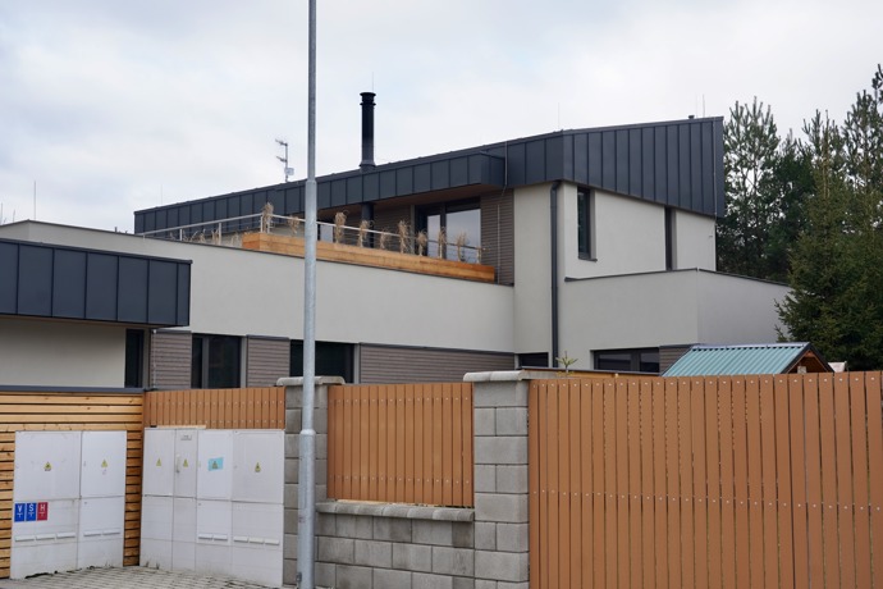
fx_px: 1177
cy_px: 294
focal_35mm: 48
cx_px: 442
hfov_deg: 41.1
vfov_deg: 28.1
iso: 100
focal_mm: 48
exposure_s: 1/125
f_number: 5.6
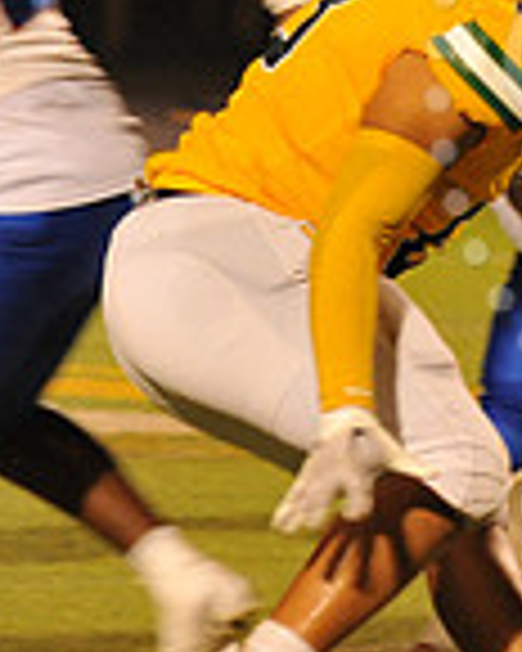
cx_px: 855
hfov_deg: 2.1
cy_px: 72
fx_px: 14484
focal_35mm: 750
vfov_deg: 2.6
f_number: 5.6
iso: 3200
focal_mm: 200
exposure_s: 1/160
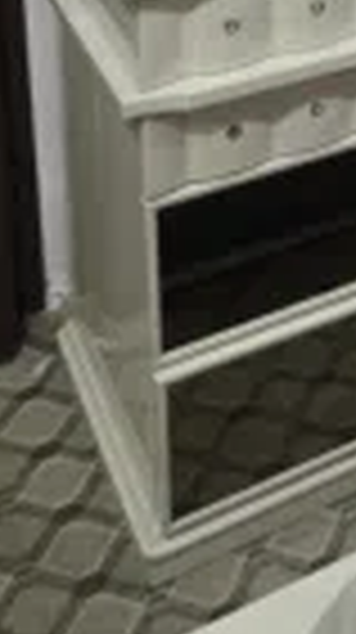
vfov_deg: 25.0
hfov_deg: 16.0
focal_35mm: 71
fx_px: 1195
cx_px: 473
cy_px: -229
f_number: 1.8
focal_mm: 5.4
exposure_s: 1/100
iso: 800
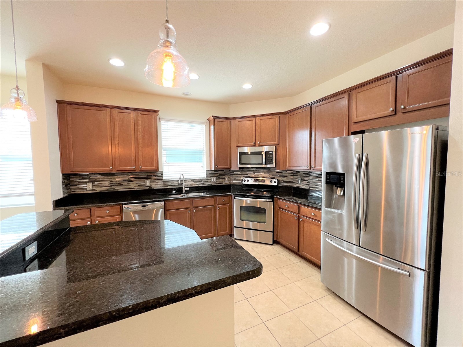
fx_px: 174
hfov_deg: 106.2
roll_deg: +0.4
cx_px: 232
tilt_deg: -3.6
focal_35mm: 13
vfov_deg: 89.9
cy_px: 174
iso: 200
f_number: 1.8
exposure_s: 1/60
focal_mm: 1.57
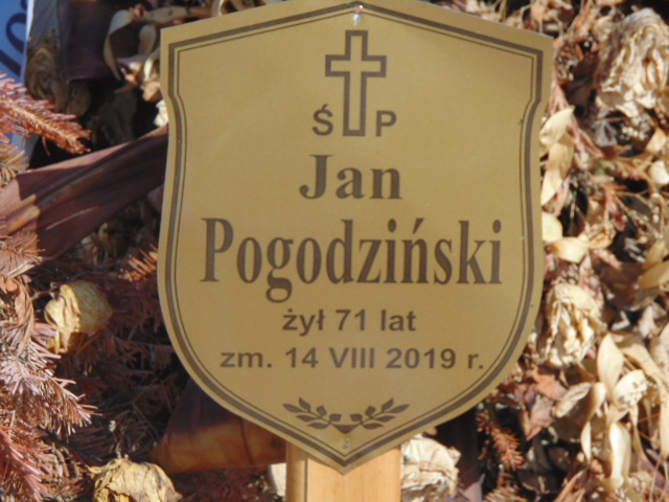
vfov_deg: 4.8
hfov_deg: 6.5
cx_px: 334
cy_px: 251
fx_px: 5933
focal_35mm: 307
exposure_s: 1/640
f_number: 4.2
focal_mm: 55.1
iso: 80
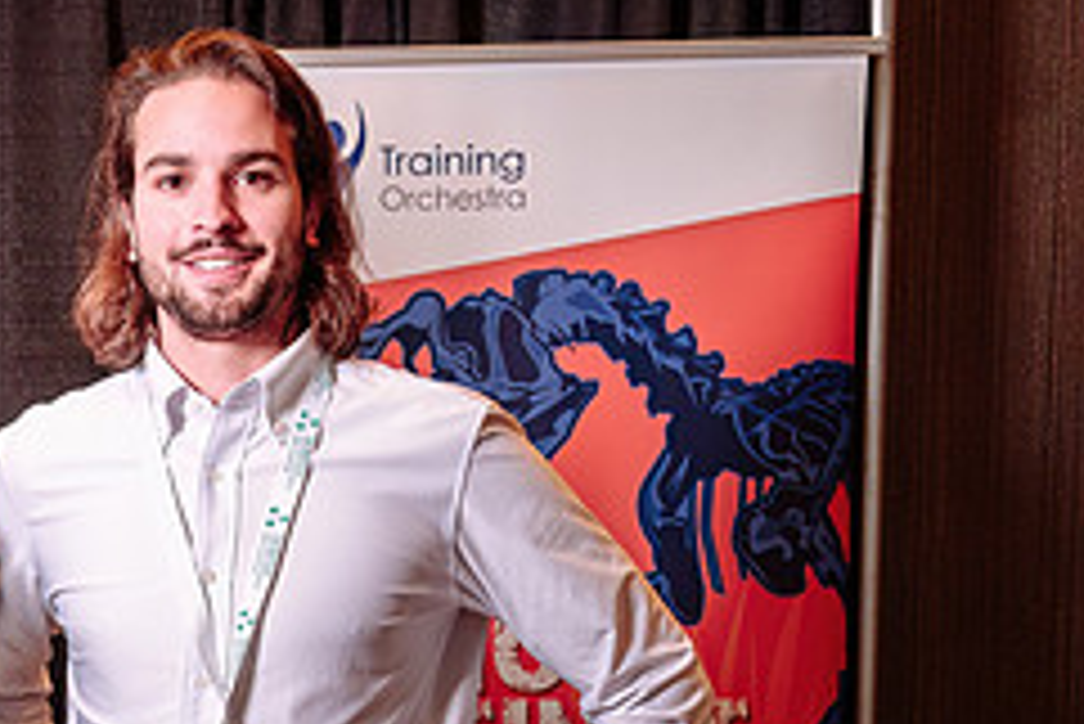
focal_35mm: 89
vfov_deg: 15.1
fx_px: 2681
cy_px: 763
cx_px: -166
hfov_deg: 21.5
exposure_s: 1/60
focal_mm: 35
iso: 1000
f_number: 4.5
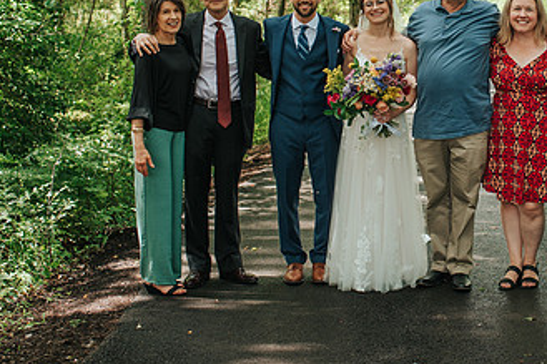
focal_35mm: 79
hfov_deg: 25.3
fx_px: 1200
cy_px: 91
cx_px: 435
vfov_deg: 17.2
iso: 250
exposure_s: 1/250
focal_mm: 35
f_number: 3.2
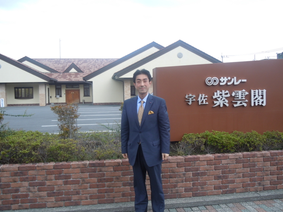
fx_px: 278
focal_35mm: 34
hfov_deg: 54.0
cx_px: 140
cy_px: 107
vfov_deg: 41.8
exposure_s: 1/80
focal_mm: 5.9
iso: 100
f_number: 4
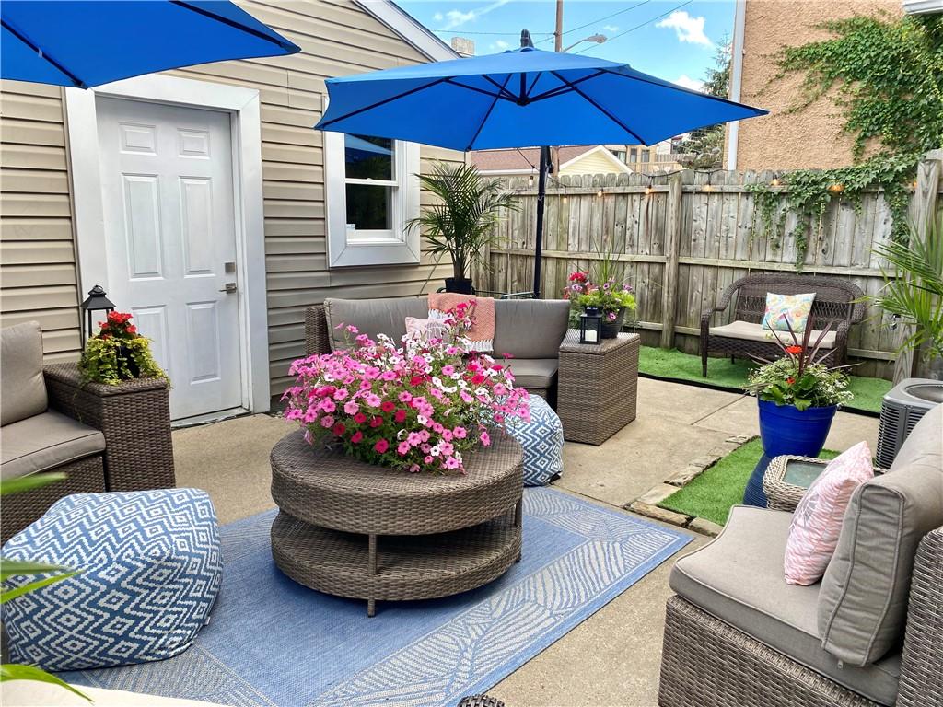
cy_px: 354
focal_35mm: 26
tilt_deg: -11.8
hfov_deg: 67.3
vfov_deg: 53.1
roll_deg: -0.5
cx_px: 472
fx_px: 708
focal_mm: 4.25
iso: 32
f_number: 1.8
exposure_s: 1/264
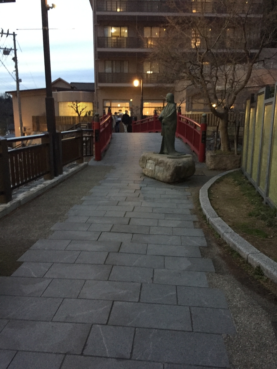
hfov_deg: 48.2
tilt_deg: -11.0
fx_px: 309
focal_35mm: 29
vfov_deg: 61.7
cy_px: 184
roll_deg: -0.5
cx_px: 138
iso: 250
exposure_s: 1/15
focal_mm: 4.15
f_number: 2.2
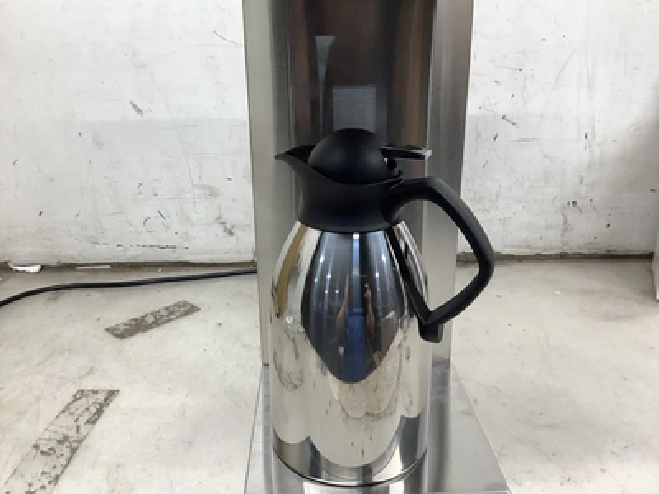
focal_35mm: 31
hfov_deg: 58.4
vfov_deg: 45.4
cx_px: 330
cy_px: 247
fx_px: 590
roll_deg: +1.3
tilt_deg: -20.7
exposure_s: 1/120
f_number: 2.4
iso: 100
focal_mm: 3.3
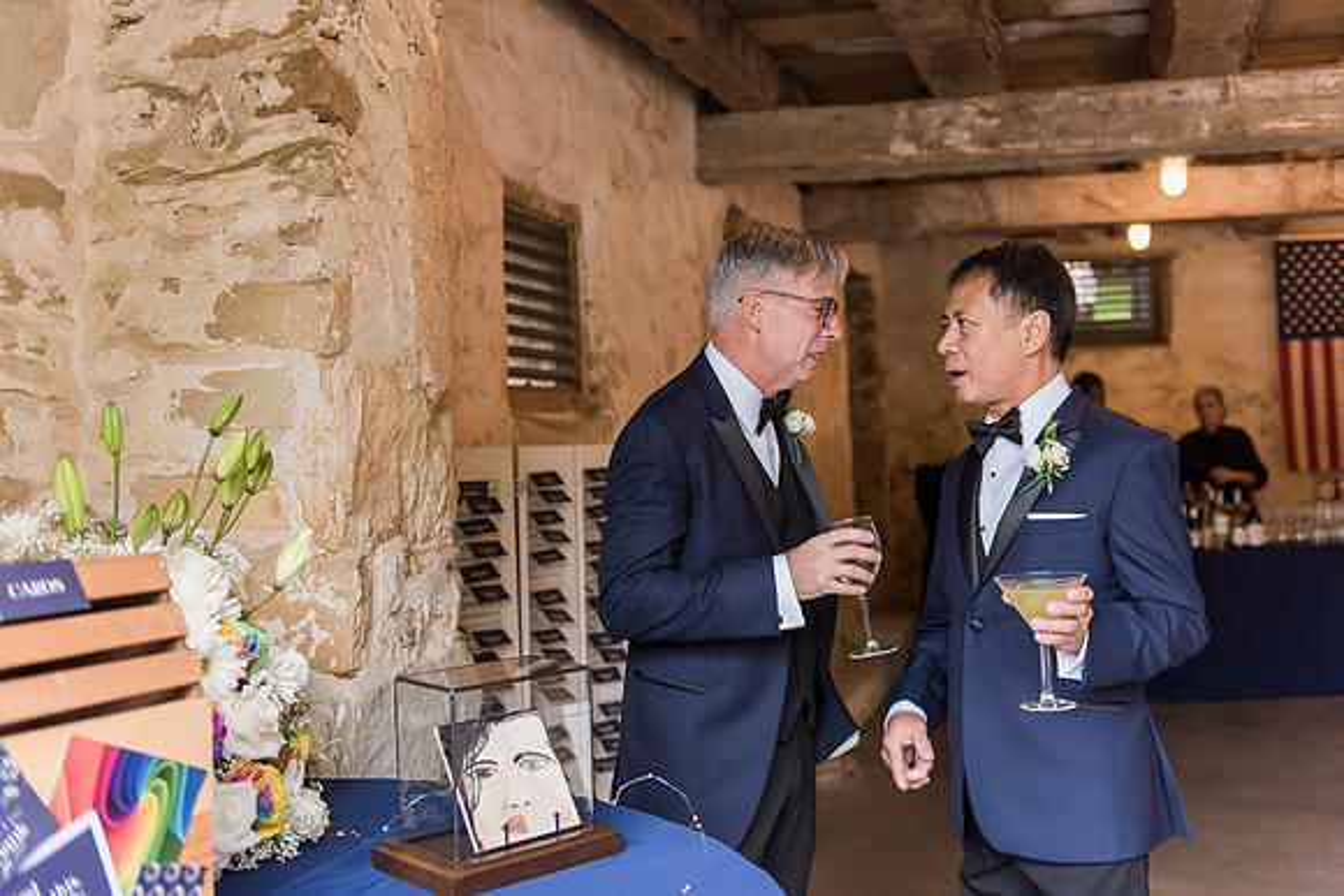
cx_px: 672
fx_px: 1419
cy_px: 448
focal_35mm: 38
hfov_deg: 50.7
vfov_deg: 35.1
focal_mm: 38
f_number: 2.8
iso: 800
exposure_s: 1/160
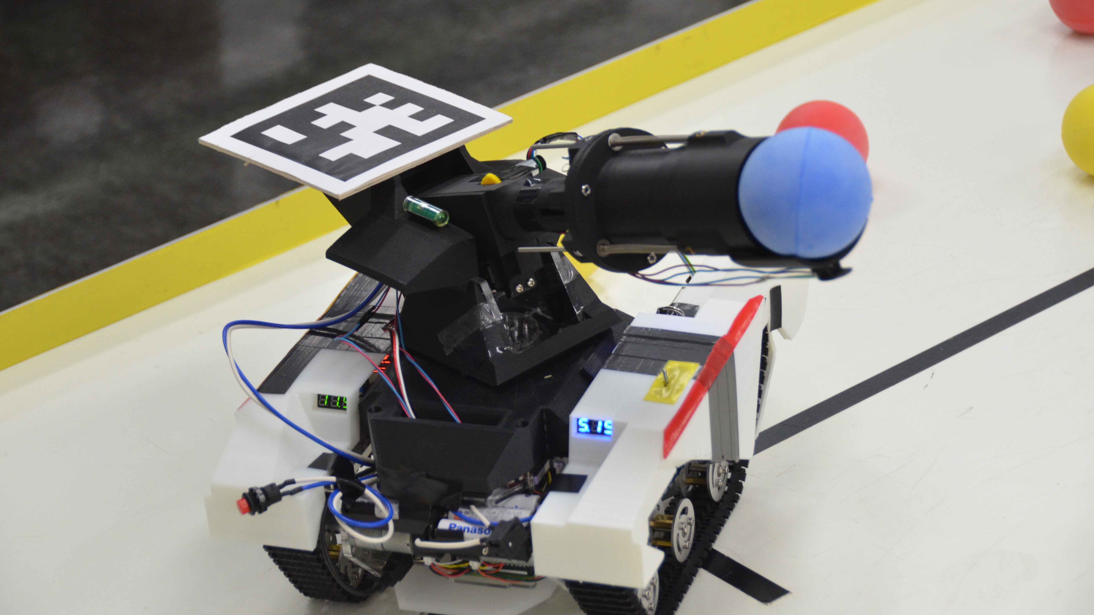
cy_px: 297
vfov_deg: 10.2
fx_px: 3438
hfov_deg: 18.1
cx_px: 550
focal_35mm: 119
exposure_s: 1/200
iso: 1600
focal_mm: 75
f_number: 5
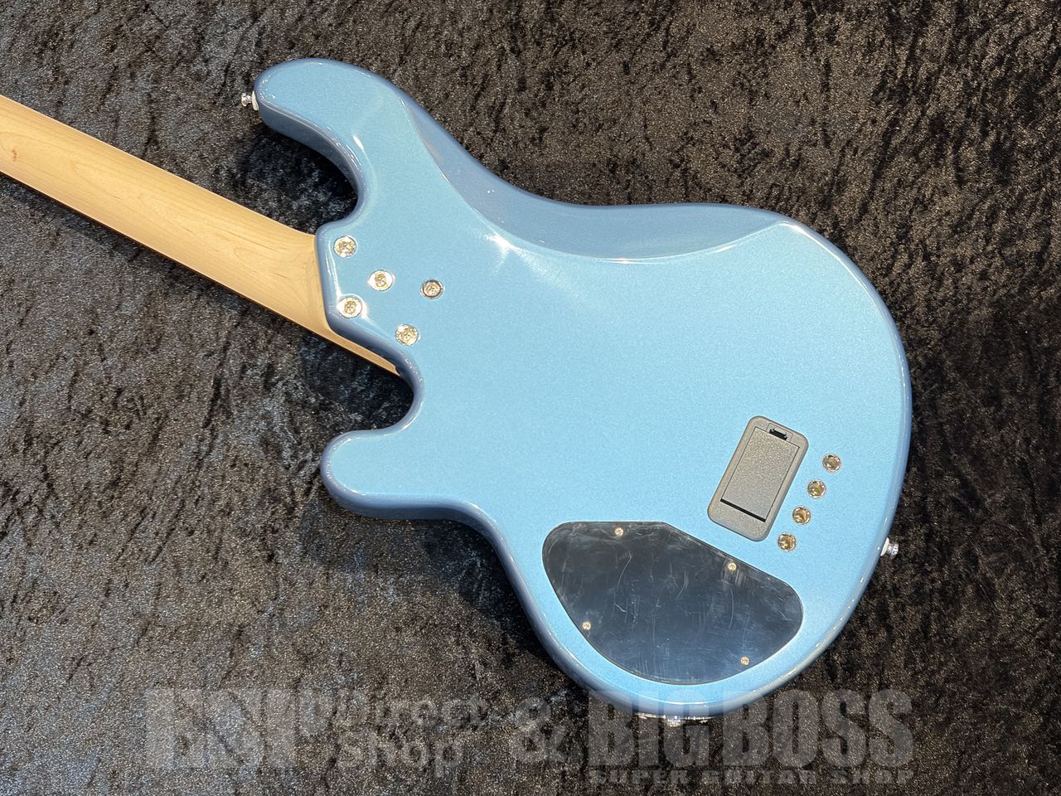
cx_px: 530
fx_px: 1594
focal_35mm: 52
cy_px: 398
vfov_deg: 28.0
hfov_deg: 36.8
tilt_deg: -71.1
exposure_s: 1/40
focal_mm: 5.96
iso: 250
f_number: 1.6
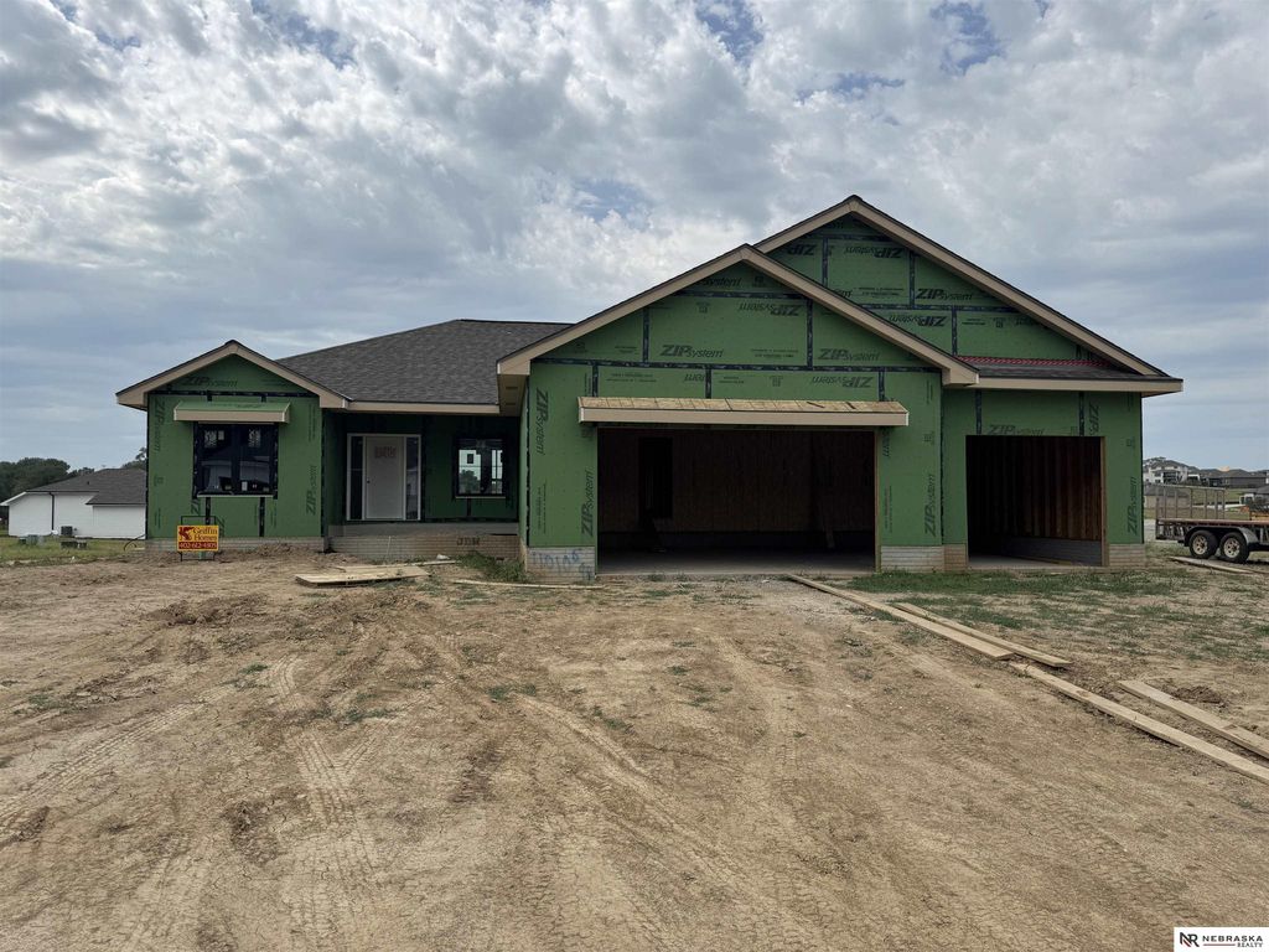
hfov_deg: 71.6
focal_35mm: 24
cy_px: 476
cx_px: 634
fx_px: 880
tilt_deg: +1.9
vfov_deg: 56.8
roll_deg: +0.2
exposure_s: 1/7092
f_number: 1.78
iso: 80
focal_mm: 6.76
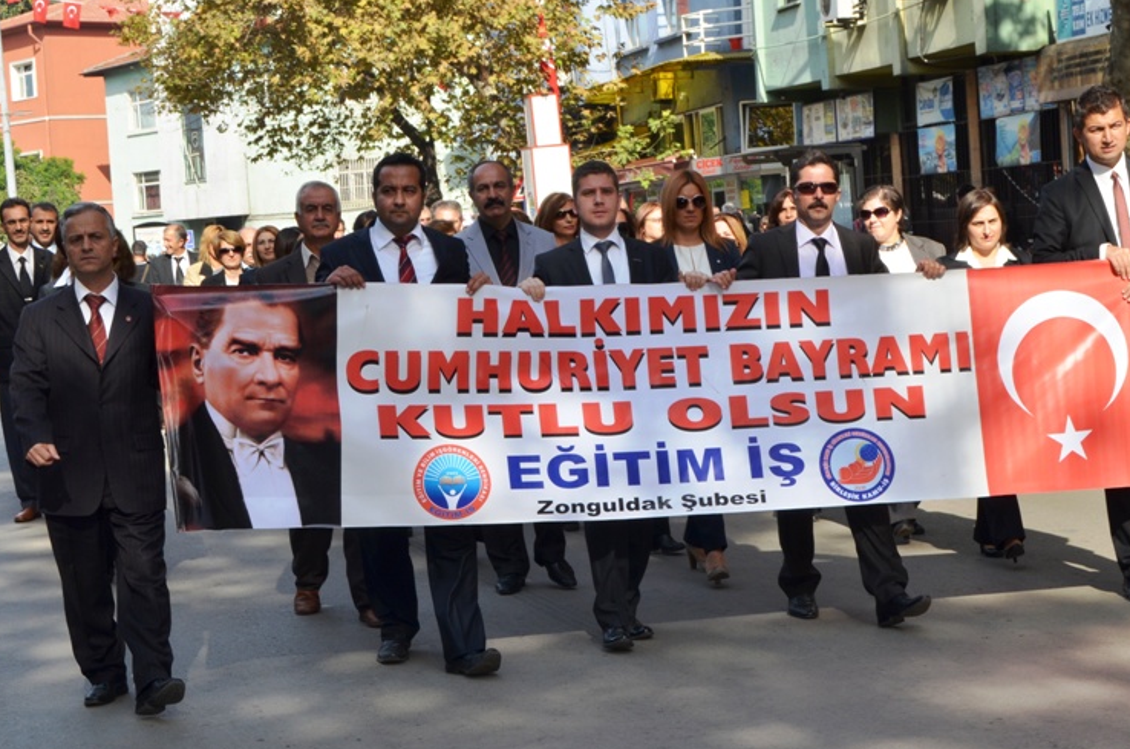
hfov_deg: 26.0
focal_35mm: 78
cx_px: 596
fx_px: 2444
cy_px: 366
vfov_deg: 17.4
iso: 320
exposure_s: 1/200
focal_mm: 48
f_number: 14
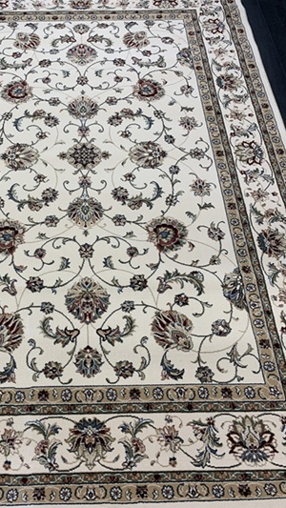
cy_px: 242
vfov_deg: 64.3
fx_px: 404
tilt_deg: -59.8
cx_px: 87
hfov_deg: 38.4
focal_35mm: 30
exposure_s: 1/121
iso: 80
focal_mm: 4.25
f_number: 1.8
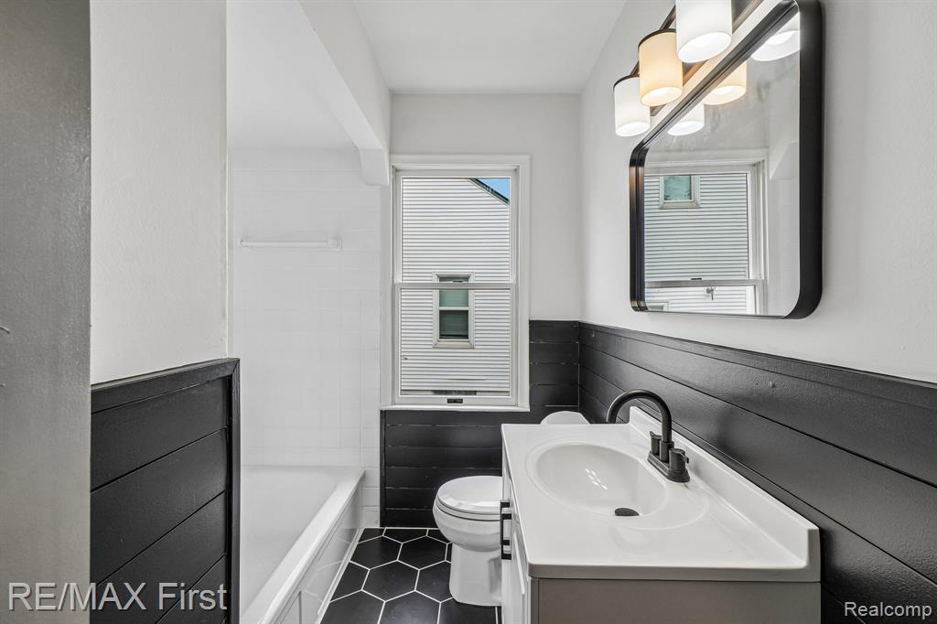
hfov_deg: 100.4
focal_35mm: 15
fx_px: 390
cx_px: 468
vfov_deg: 77.3
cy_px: 312
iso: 100
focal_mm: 10
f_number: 8
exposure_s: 1/30
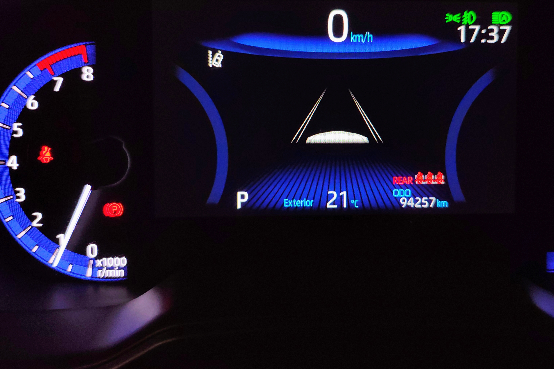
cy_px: 127
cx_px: 324
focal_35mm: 35
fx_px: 539
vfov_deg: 37.5
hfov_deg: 54.2
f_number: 1.4
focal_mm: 5.89
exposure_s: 1/40
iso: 300
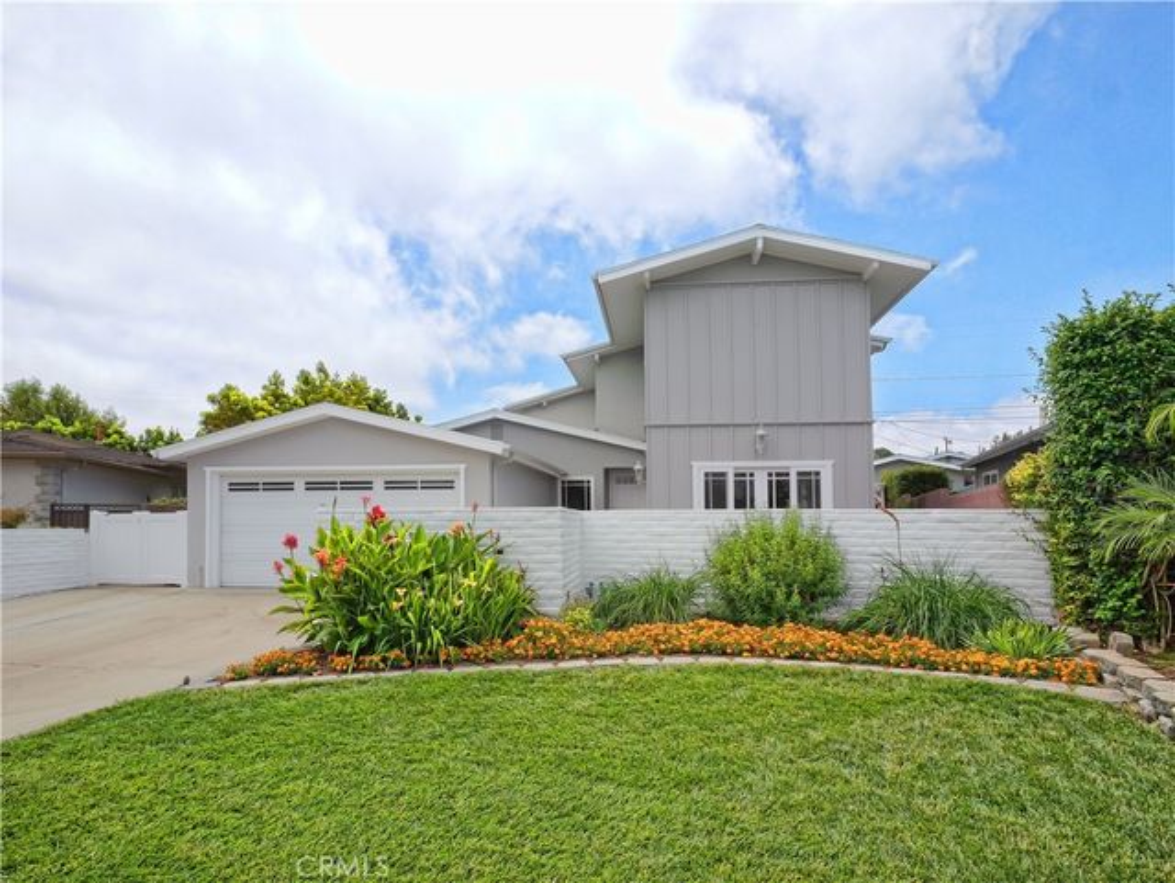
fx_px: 611
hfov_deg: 87.7
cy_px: 442
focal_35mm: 18
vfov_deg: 71.7
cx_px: 588
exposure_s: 1/160
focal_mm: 9
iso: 250
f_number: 14
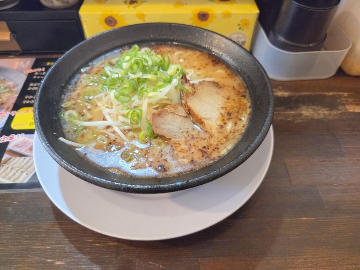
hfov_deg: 73.9
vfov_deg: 58.9
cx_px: 180
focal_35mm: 23
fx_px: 239
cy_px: 135
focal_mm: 5.4
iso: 2000
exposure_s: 1/100
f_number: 1.8
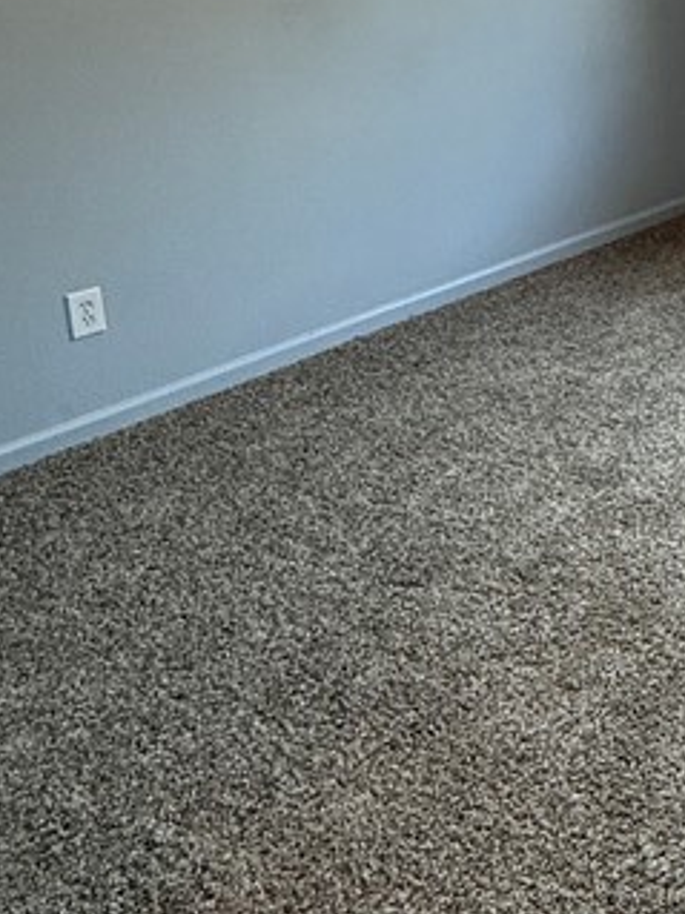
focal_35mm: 45
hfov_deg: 26.1
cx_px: 946
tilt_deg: -12.6
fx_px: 1188
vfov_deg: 39.8
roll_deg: -0.8
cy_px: 138
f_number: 2.2
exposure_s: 1/120
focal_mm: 2.22
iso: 250
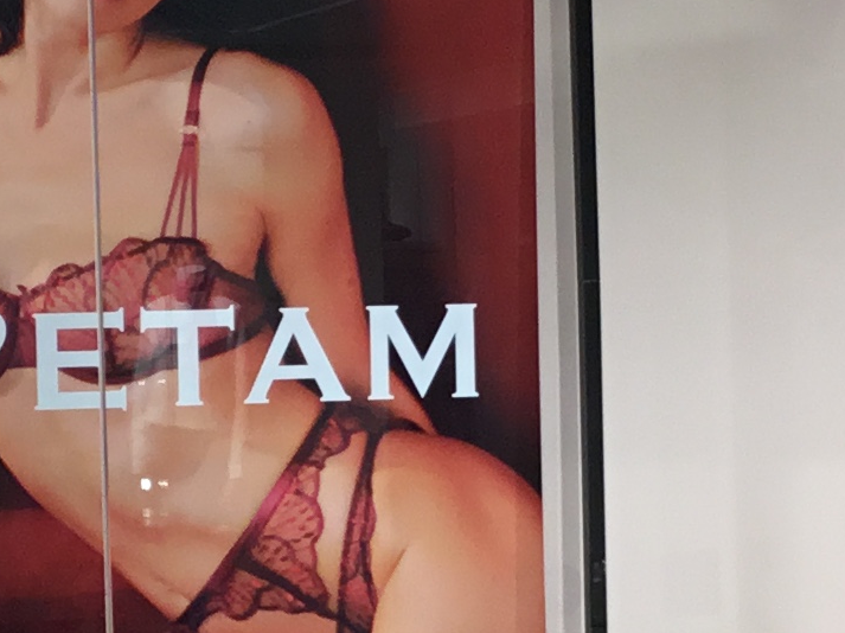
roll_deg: +1.6
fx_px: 3465
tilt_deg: -2.0
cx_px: 414
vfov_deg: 10.4
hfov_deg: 13.9
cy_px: 456
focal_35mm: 142
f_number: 2.4
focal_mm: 3.3
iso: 40
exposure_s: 1/100
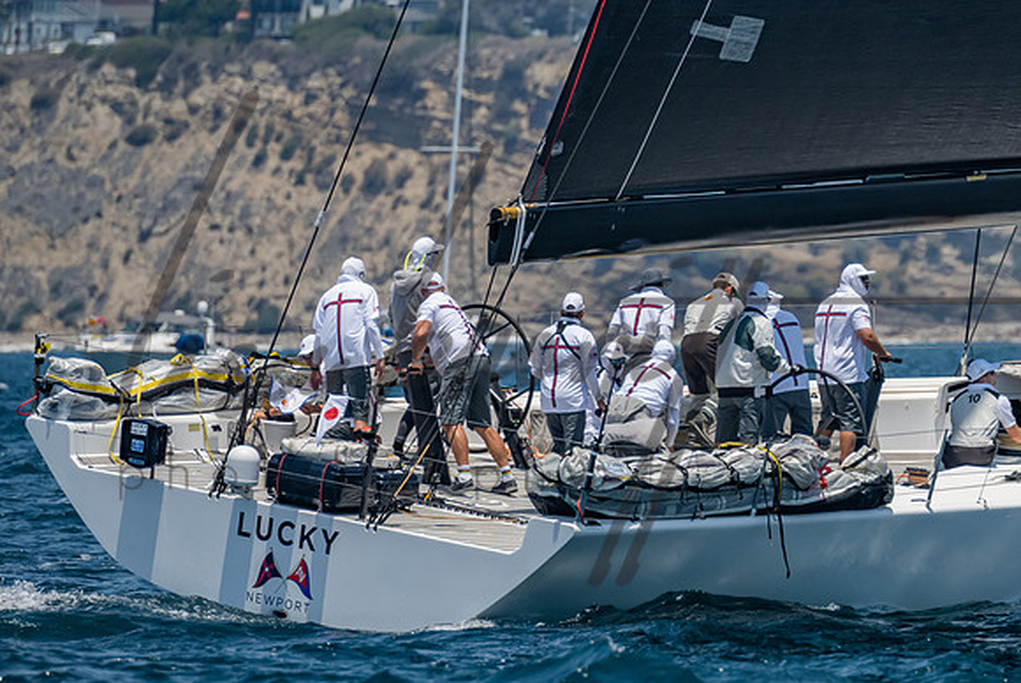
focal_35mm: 796
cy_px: 149
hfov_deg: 2.6
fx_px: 22596
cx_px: 886
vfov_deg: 1.7
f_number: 5.6
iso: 320
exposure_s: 1/2000
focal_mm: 400
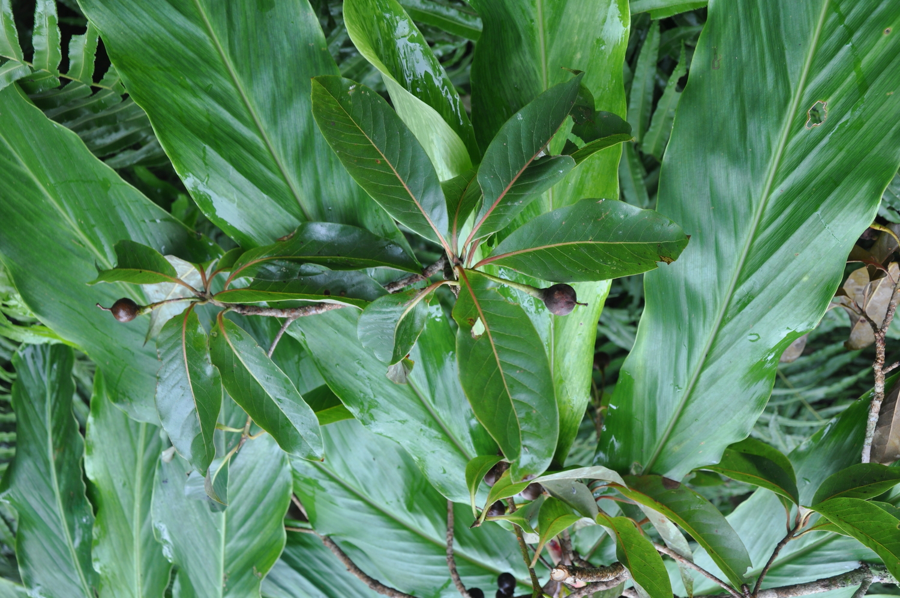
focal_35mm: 39
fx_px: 974
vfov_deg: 34.1
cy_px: 299
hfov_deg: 49.6
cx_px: 450
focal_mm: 26
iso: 200
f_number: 6.3
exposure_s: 1/40
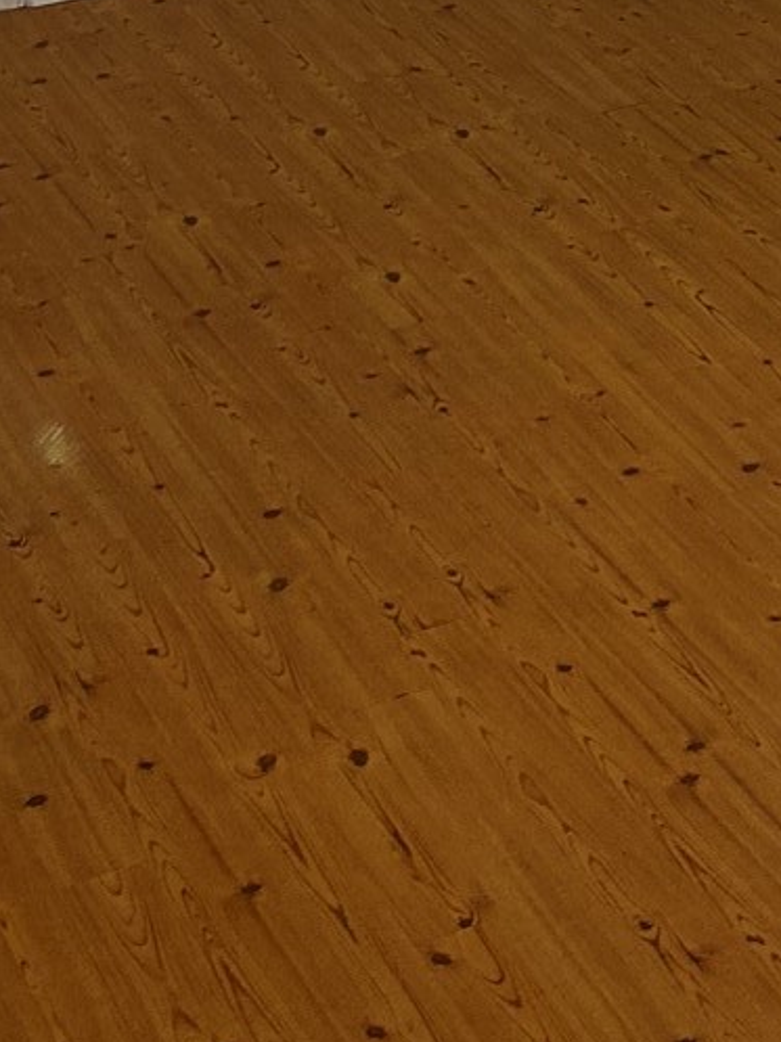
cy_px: -722
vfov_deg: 16.1
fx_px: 3222
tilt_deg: -8.8
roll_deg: +0.3
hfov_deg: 13.7
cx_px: 752
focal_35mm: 107
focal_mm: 5.7
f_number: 1.5
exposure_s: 1/60
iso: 125
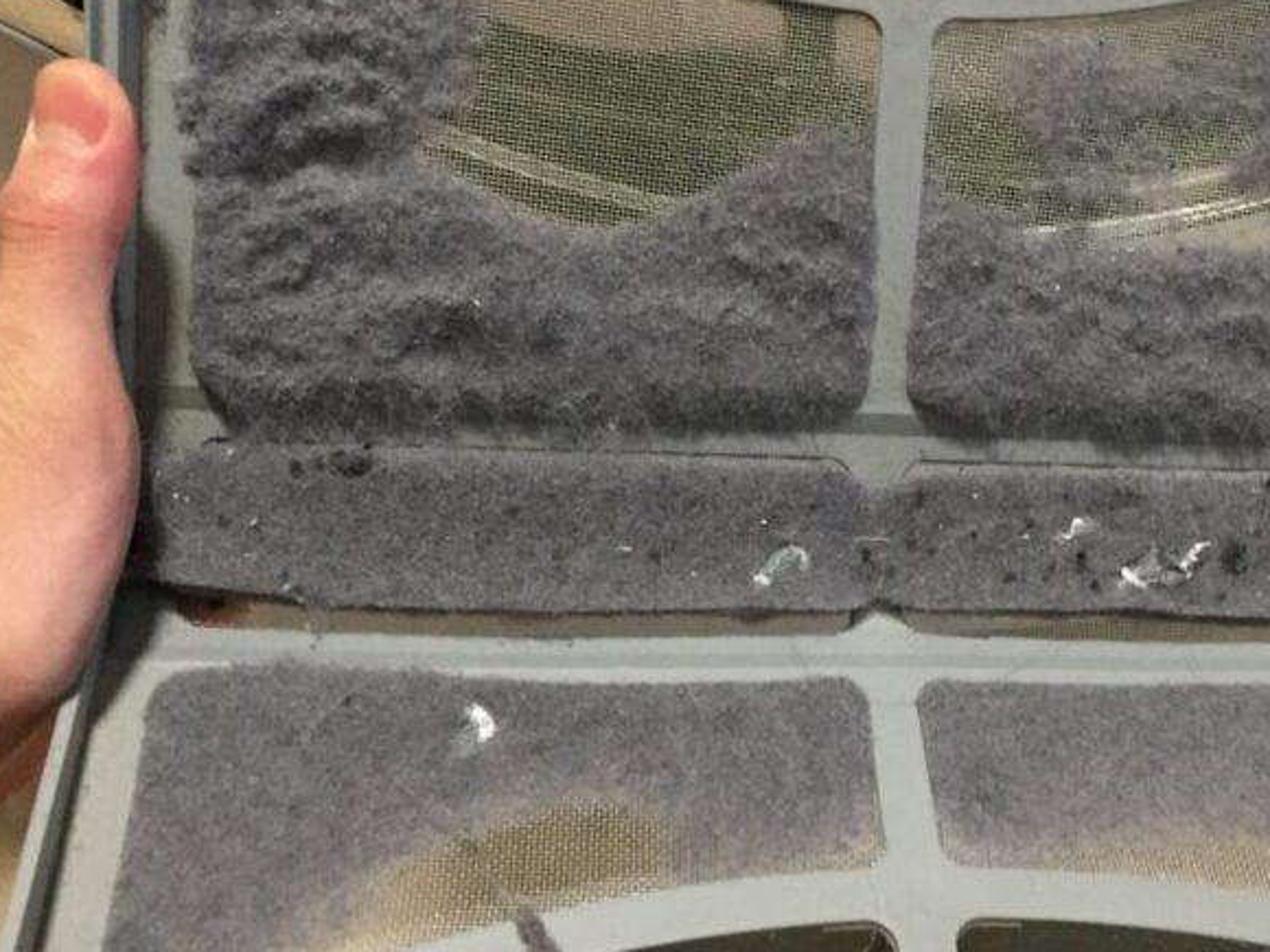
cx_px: 887
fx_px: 1761
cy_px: 376
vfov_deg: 30.2
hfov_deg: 39.0
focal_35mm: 48
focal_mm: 4.15
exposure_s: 1/15
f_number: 2.2
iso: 250
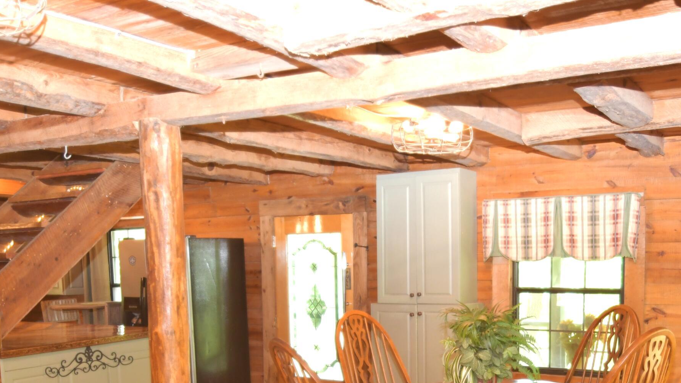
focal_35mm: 37
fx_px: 668
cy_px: 308
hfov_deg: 53.6
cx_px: 411
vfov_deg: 31.1
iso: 800
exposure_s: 1/60
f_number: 4
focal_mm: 14
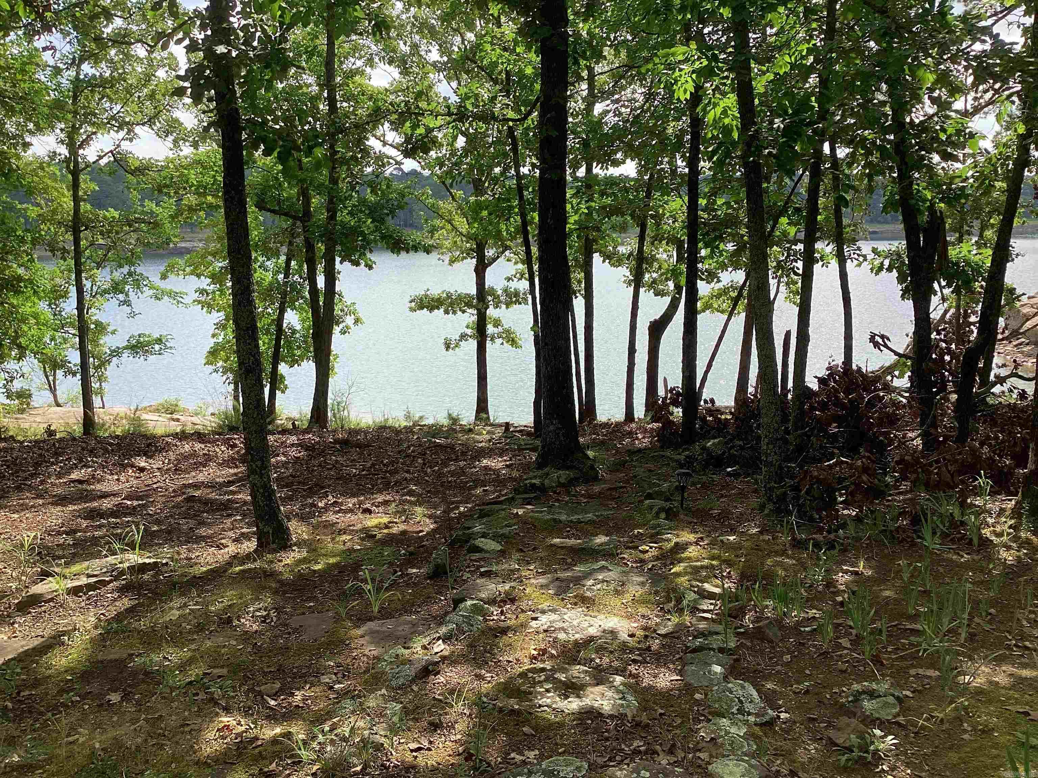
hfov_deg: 58.4
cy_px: 389
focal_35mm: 31
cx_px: 519
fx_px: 930
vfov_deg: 45.4
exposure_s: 1/708
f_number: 2.4
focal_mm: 3.3
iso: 25
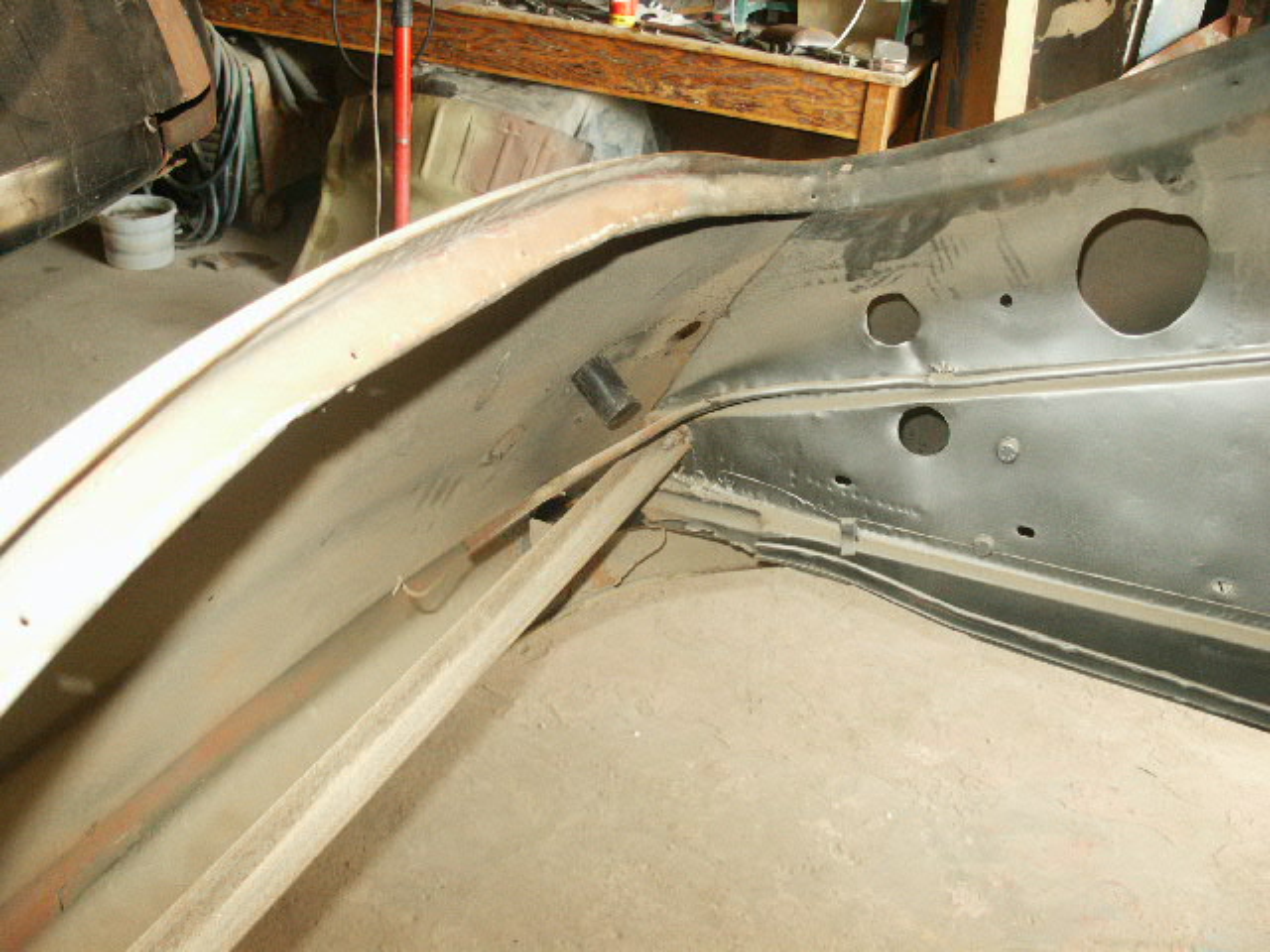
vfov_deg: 40.7
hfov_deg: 52.6
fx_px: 1284
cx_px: 635
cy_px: 476
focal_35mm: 35
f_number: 3
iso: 200
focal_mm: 7.18
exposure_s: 1/45
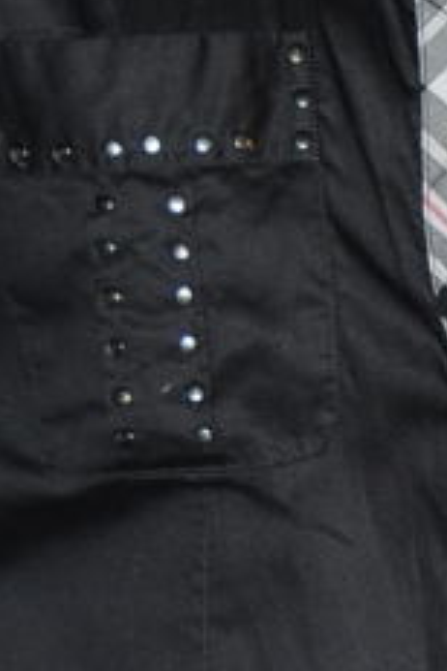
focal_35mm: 485
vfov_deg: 4.2
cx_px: 1122
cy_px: 697
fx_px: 9032
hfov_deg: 2.8
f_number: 5.6
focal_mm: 70
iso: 200
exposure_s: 1/125
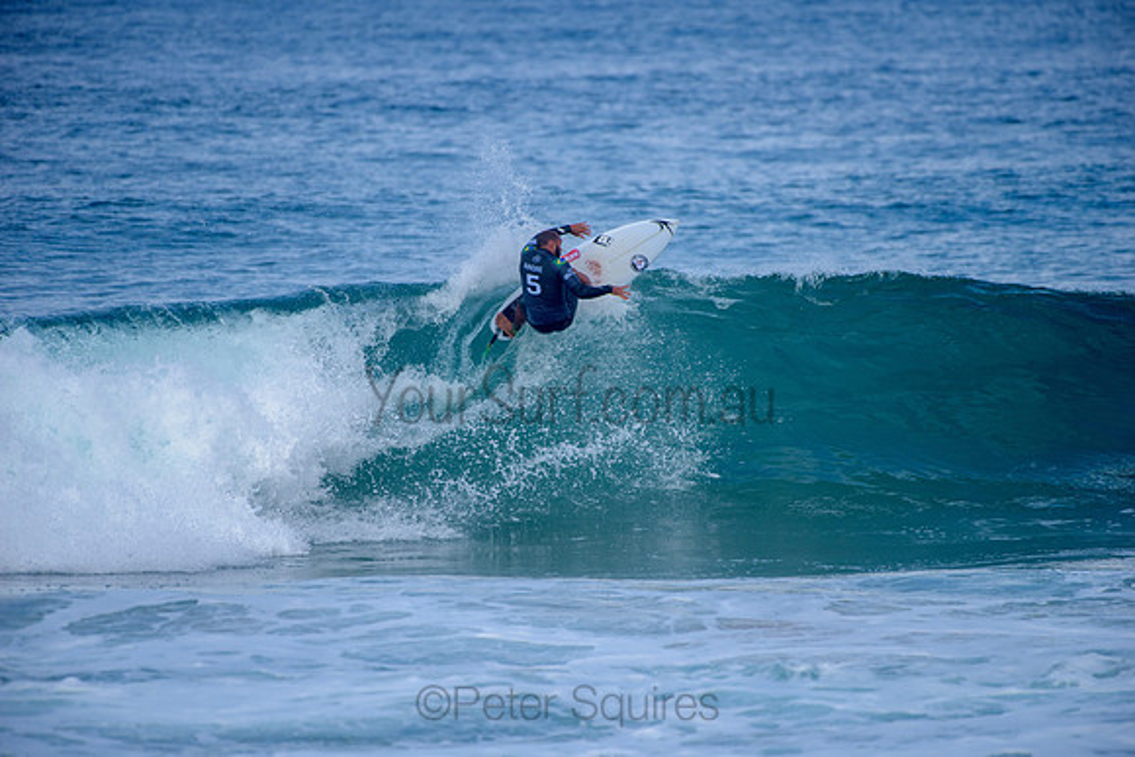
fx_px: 15770
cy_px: 378
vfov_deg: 2.8
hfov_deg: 4.1
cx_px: 568
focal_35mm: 500
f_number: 5.6
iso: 220
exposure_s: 1/2000
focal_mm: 500
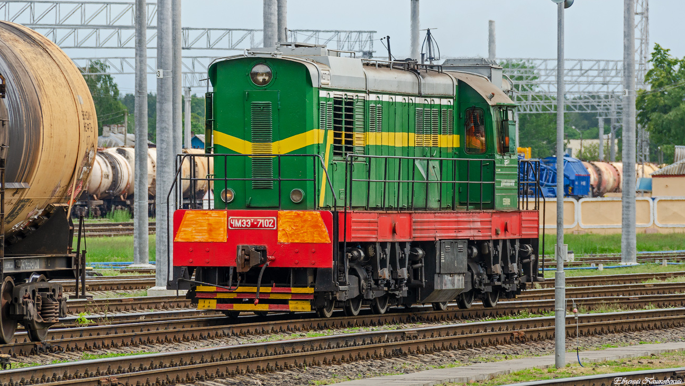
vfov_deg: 3.4
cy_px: 161
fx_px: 6576
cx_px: 342
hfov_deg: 6.0
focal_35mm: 362
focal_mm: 230
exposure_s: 1/500
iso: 125
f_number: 9
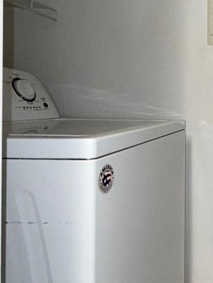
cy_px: 110
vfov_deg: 49.7
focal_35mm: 37
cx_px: 257
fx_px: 303
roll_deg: -0.8
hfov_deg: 32.0
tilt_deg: -0.8
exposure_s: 1/120
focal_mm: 2.22
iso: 100
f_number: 2.2
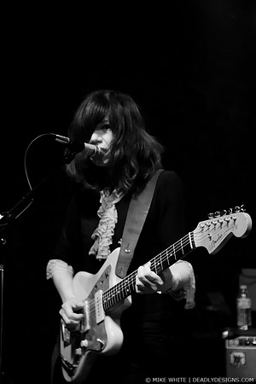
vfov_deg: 43.6
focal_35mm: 45
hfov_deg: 29.9
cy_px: 192
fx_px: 480
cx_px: 128
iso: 2000
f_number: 2.8
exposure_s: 1/100
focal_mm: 30
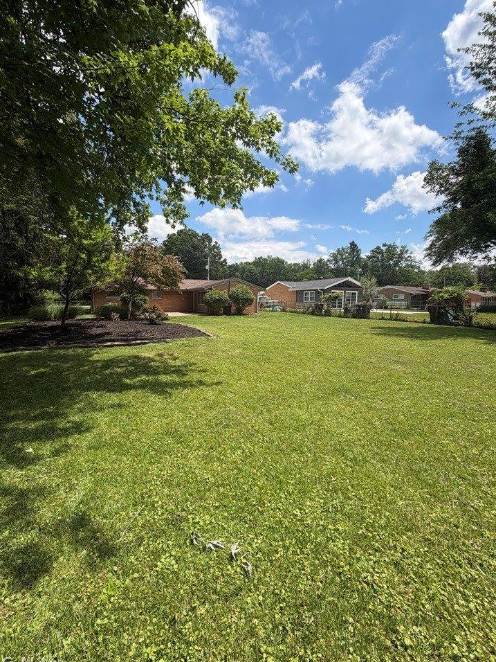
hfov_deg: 81.7
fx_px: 287
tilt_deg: -2.7
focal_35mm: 15
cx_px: 234
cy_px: 326
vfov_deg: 98.2
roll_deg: -1.8
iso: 20
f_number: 2.2
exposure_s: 1/779
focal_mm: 2.22
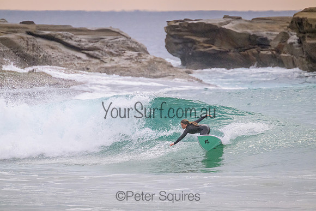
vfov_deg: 1.7
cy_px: 106
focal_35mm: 800
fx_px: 7024
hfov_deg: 2.6
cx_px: 158
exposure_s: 1/1250
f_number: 11
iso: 4000
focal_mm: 800
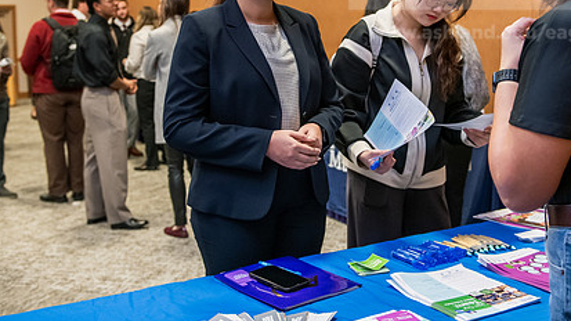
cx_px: 307
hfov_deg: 41.3
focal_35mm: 50
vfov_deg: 23.6
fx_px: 757
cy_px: 62
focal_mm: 34
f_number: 3.2
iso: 2000
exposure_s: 1/160
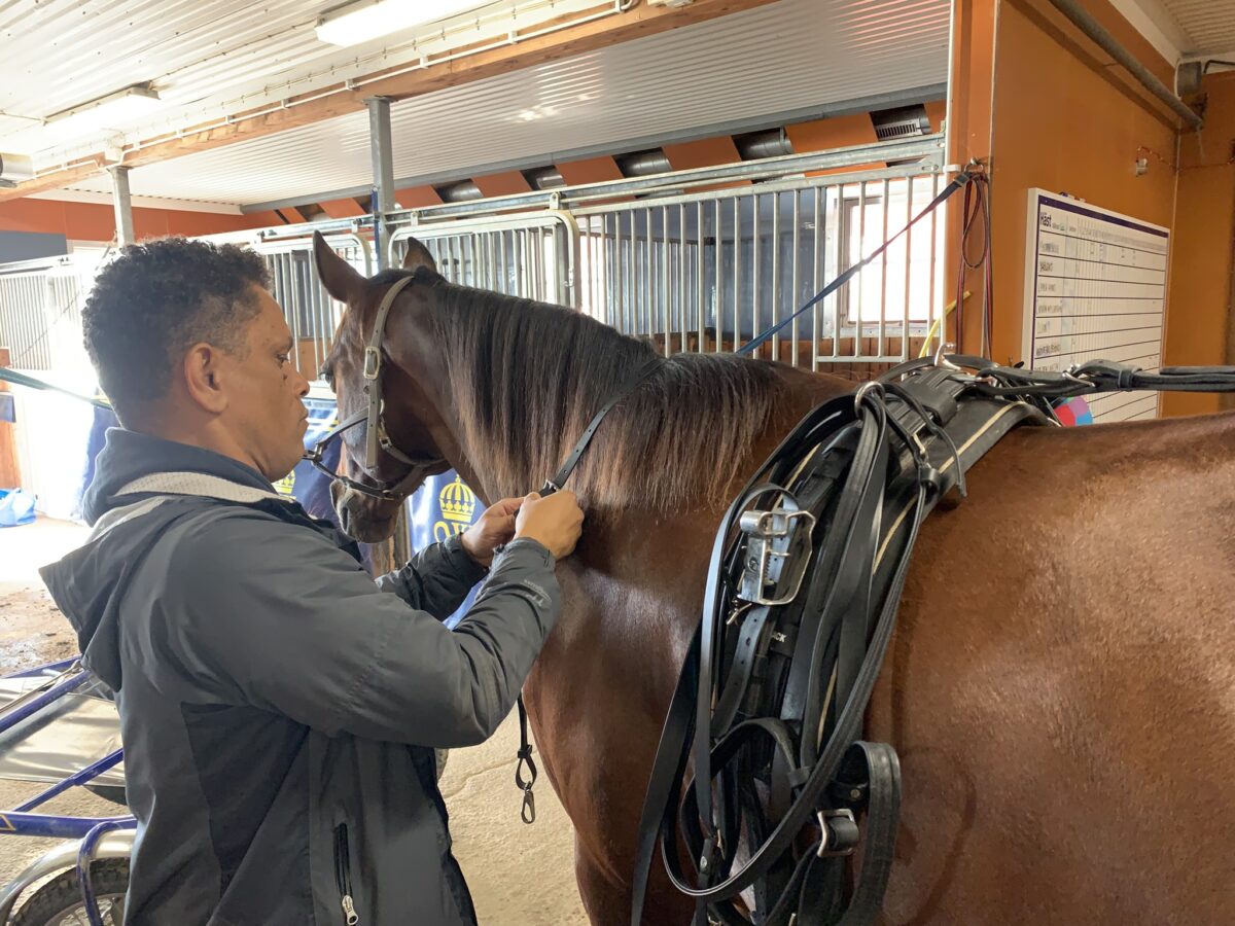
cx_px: 618
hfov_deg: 67.3
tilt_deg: -8.8
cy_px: 463
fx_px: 928
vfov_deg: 53.1
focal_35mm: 26
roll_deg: +1.4
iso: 320
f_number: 1.8
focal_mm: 4.25
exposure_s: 1/60
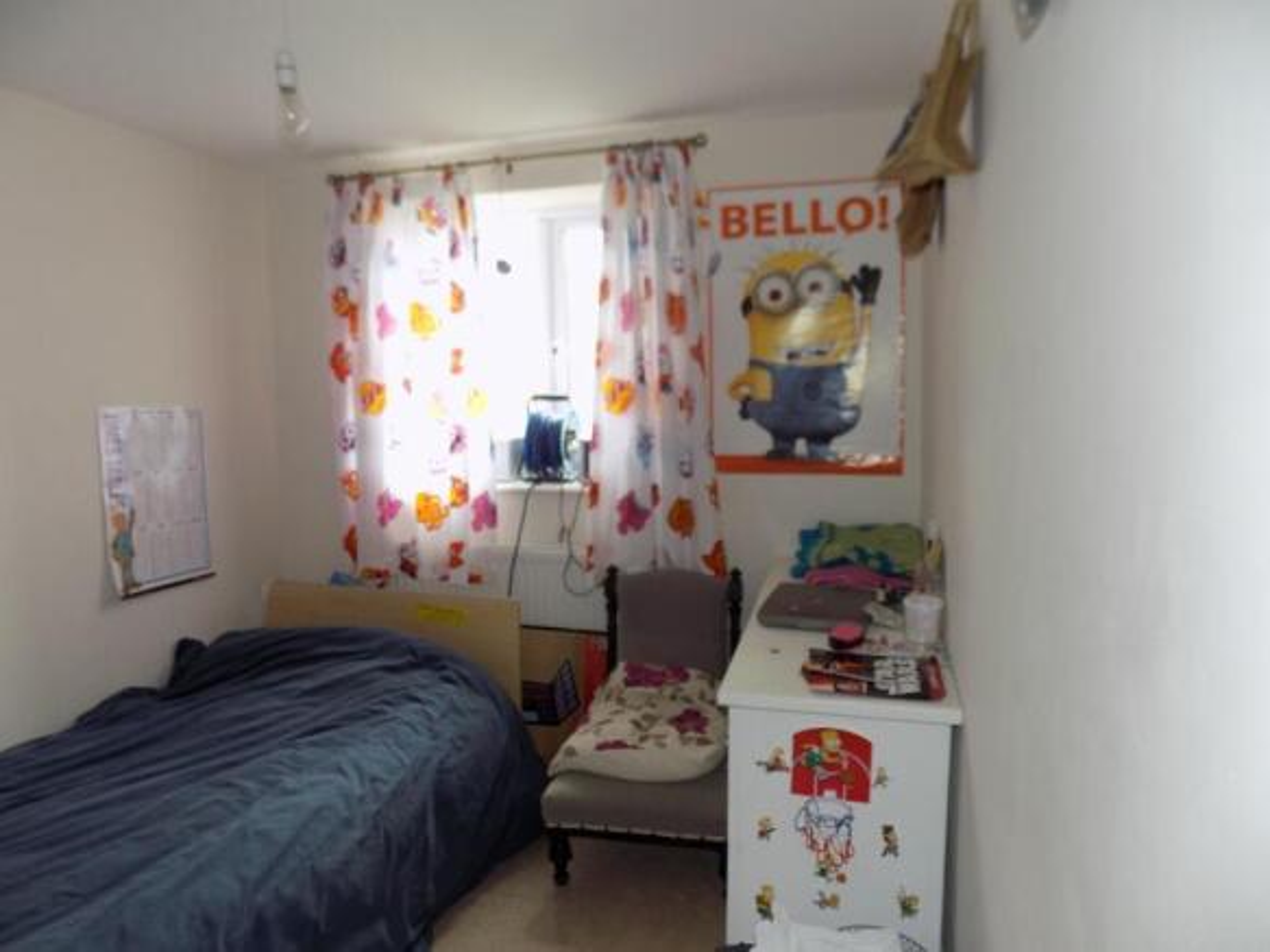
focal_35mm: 23
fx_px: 844
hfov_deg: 73.9
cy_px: 476
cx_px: 635
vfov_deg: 58.9
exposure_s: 1/30
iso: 100
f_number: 3.1
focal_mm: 4
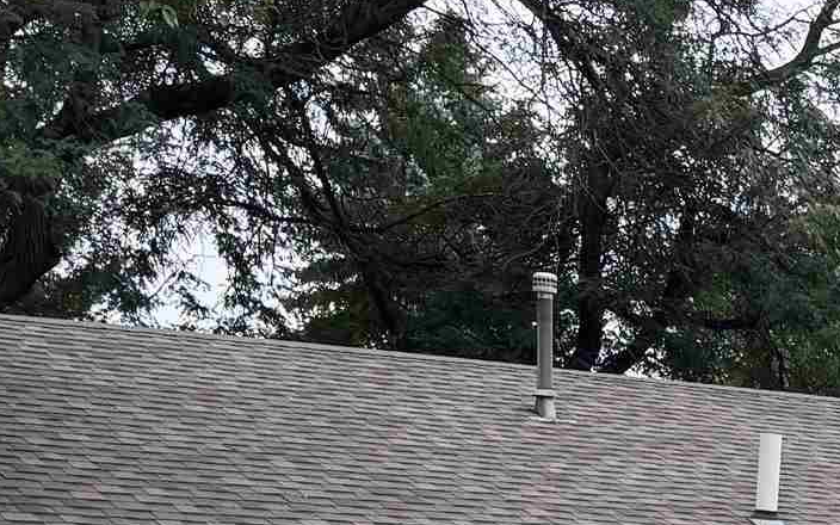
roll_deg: -0.4
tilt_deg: -6.1
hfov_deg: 17.2
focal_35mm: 111
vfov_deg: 11.0
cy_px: 940
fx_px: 2541
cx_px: 1209
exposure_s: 1/658
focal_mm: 6.76
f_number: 1.78
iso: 80
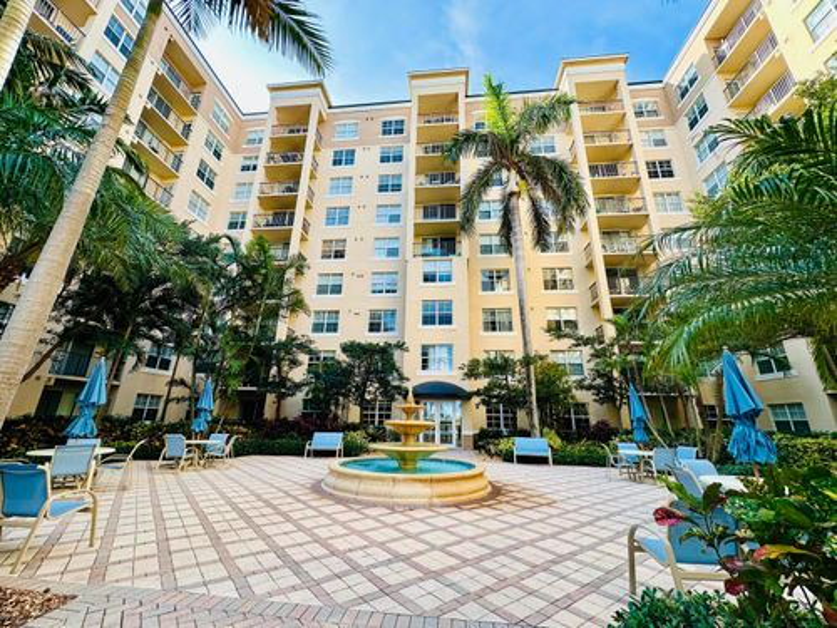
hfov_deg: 102.1
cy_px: 314
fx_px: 339
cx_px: 418
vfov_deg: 85.7
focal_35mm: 14
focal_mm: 2.22
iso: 40
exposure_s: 1/282
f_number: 2.2
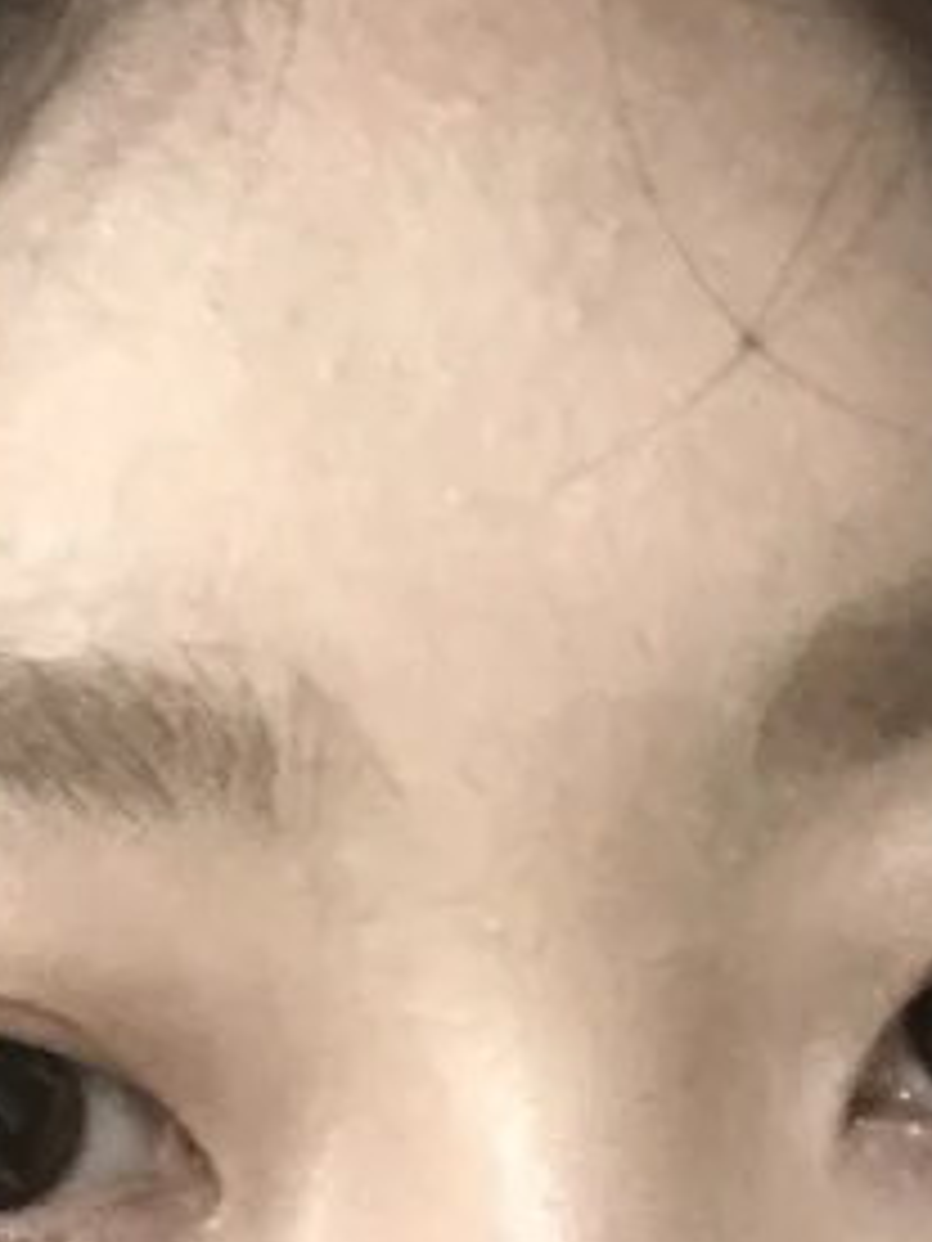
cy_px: 2210
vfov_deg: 11.1
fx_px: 5995
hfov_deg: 8.9
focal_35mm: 167
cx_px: 639
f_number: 2.2
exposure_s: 1/33
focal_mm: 2.87
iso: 80
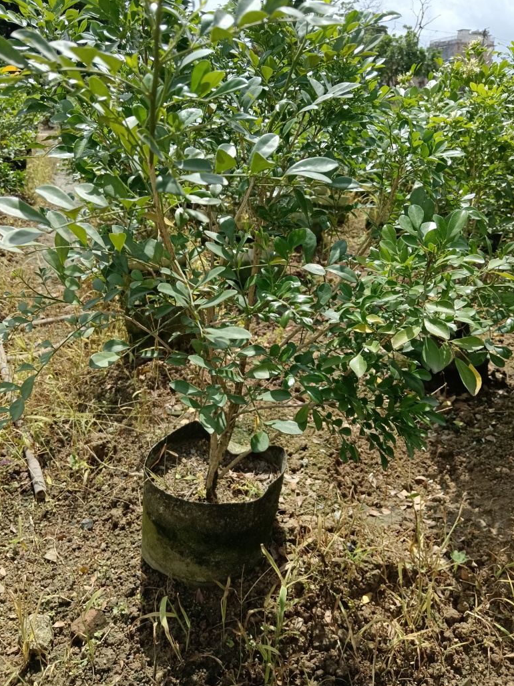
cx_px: 249
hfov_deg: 51.3
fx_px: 535
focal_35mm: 27
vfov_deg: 65.3
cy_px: 333
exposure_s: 1/477
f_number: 1.8
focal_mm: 4.05
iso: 101
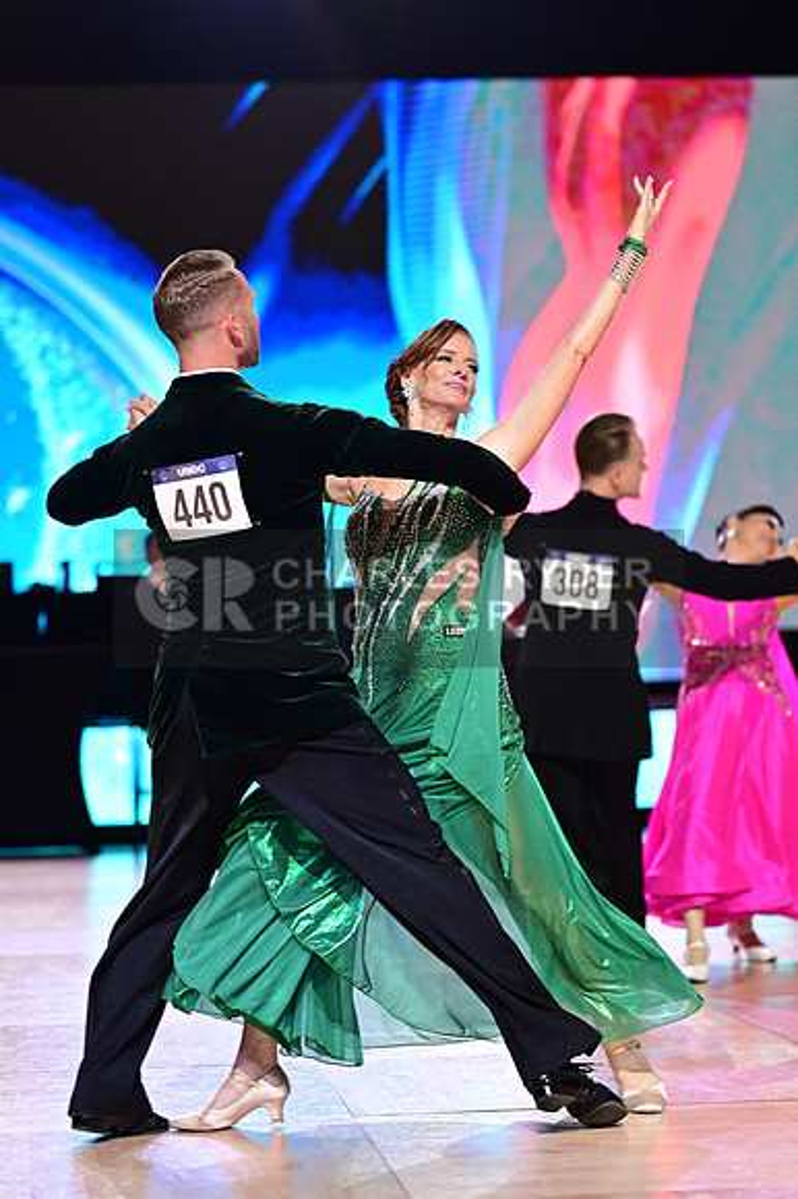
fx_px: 3662
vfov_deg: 18.6
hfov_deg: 12.4
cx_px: 399
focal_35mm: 110
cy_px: 600
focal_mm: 110
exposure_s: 1/500
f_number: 2.8
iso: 1600
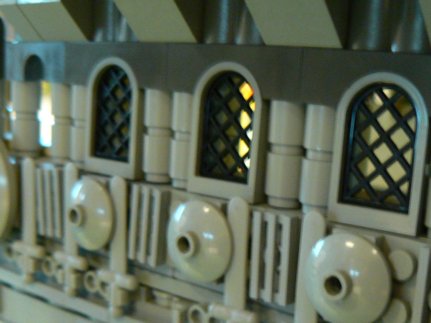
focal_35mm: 55
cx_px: 229
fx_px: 685
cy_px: 225
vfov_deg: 26.3
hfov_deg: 34.9
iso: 200
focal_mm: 6
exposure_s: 1/5
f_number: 2.8
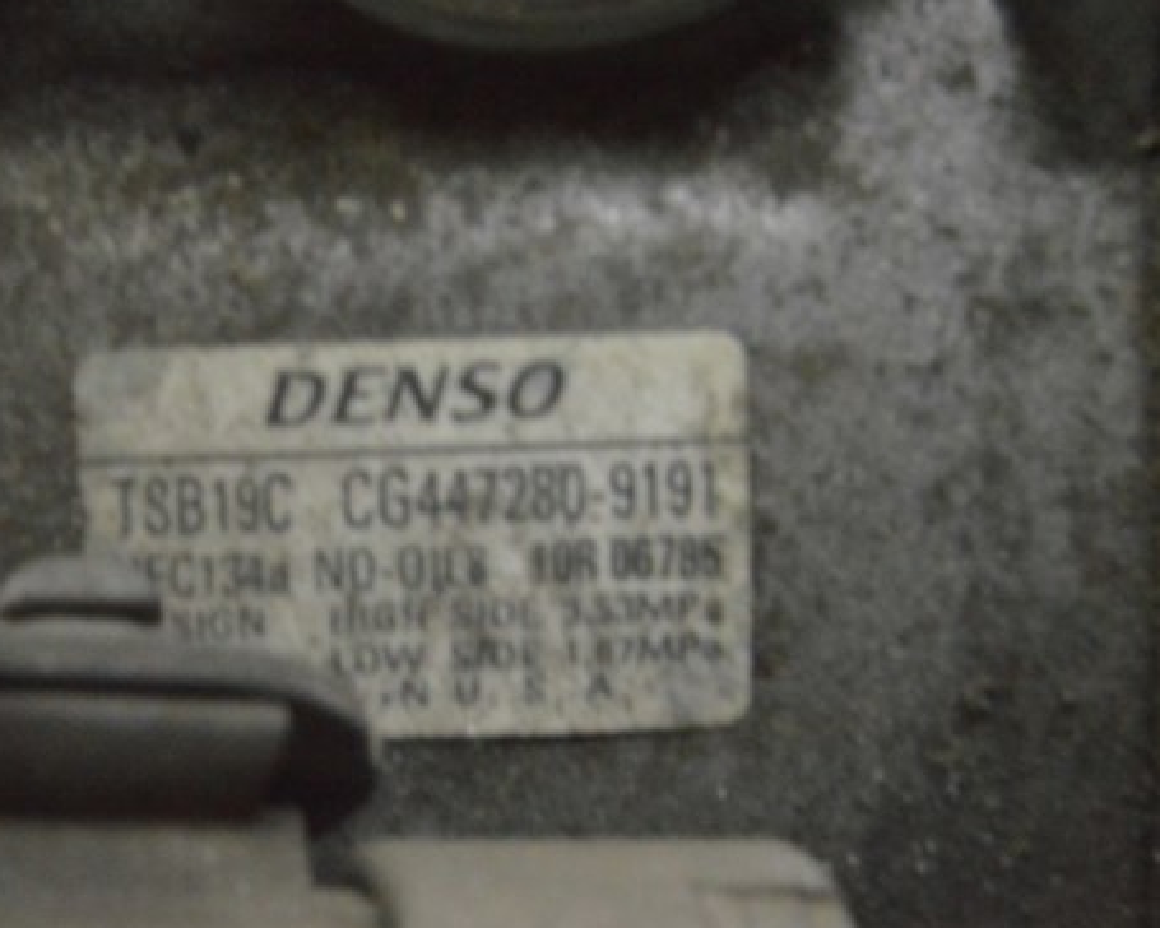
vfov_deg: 14.2
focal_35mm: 109
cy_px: 460
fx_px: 3730
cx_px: 474
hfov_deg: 17.7
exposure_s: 1/15
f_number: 20
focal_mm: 55
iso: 6400
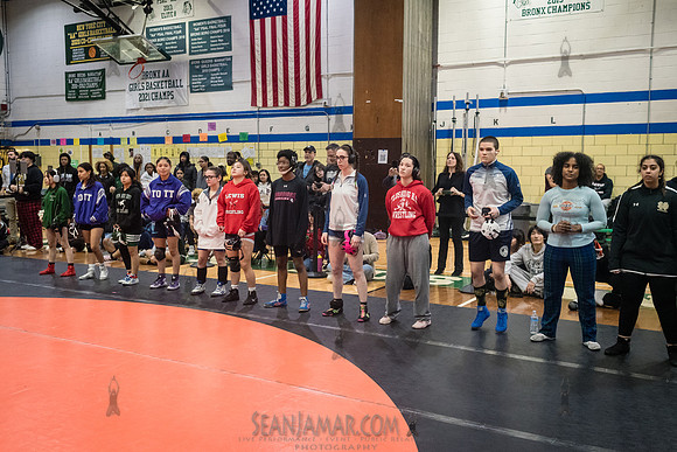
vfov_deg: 37.1
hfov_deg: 53.4
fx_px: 673
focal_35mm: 36
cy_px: 226
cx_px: 338
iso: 8000
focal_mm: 35
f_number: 4
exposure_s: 1/400
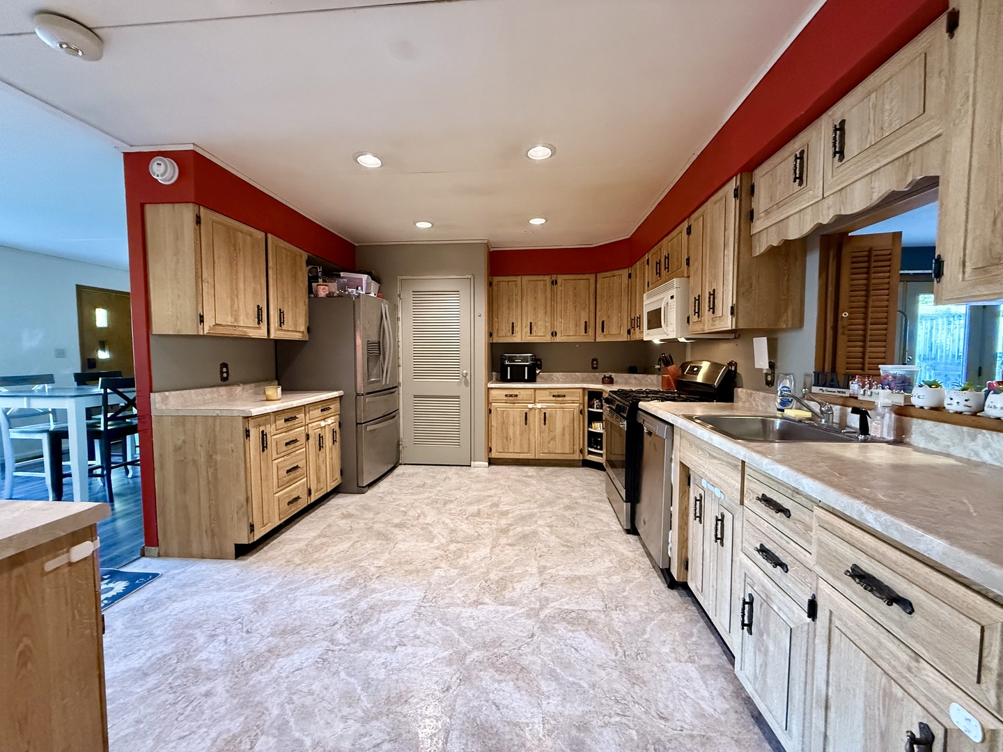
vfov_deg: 85.7
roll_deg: -0.1
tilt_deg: -3.4
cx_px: 502
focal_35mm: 14
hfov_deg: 102.1
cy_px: 376
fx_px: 406
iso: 640
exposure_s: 1/60
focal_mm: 2.22
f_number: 2.2
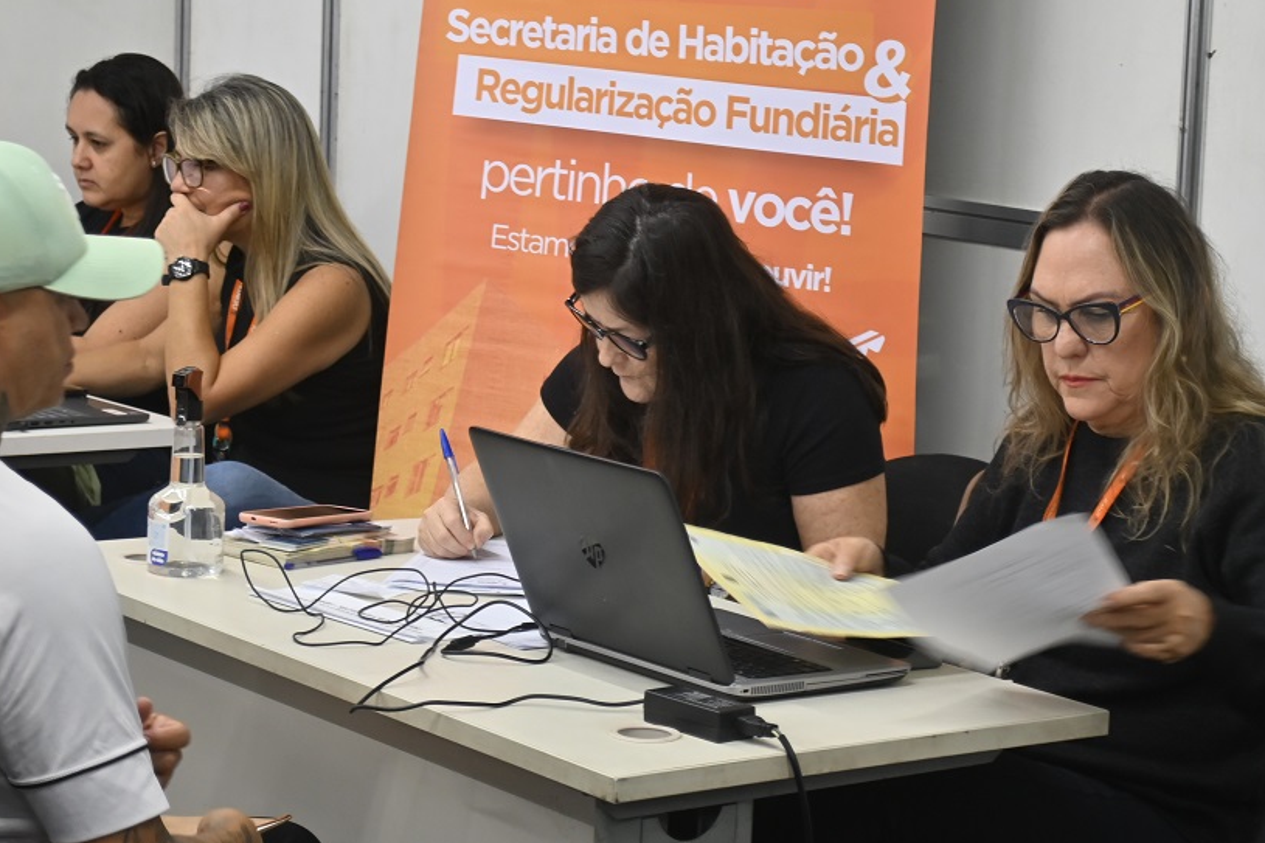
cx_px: 692
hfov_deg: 19.3
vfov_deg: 12.9
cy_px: 432
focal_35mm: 106
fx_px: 3724
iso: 560
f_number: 5.3
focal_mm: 48
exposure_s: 1/40
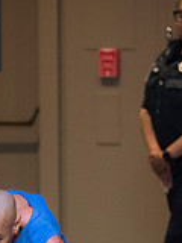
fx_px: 2362
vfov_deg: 5.9
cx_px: 0
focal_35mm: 337
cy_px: 232
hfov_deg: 4.4
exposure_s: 1/125
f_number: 2.8
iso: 6400
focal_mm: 125
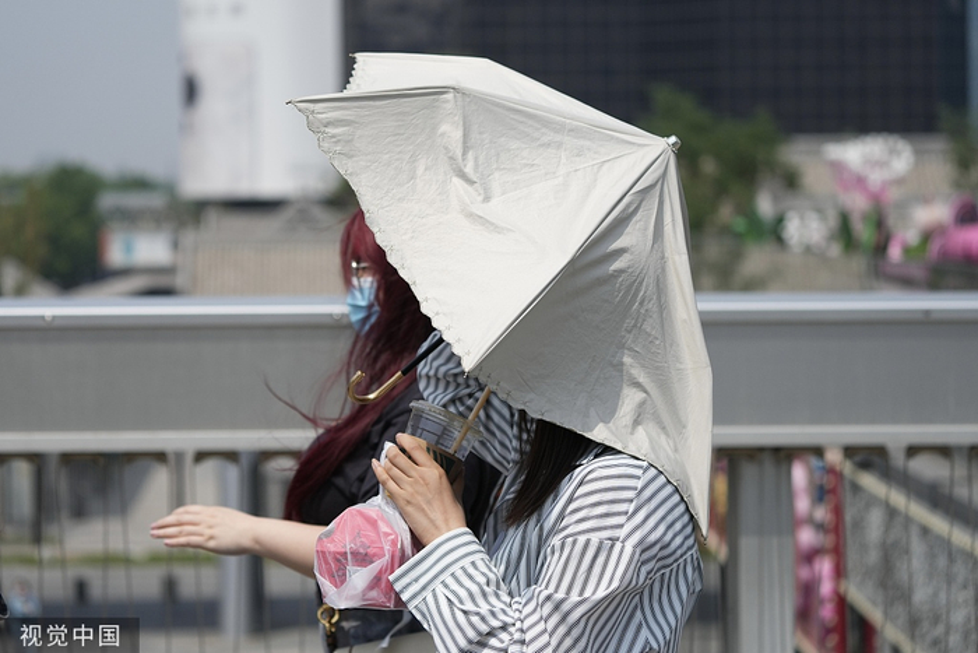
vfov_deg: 13.7
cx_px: 489
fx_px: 2717
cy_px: 326
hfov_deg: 20.4
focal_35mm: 100
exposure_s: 1/4000
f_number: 4.5
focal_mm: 100
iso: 400
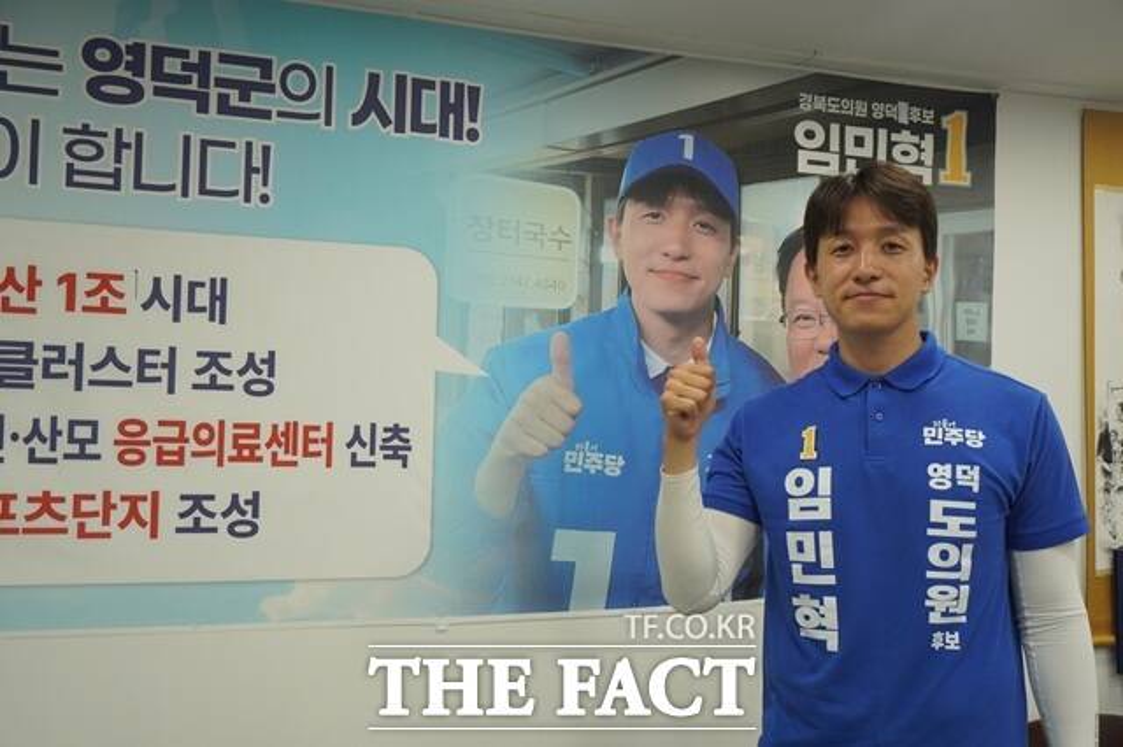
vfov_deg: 39.9
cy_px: 374
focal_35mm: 33
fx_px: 1029
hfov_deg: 57.2
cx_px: 562
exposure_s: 1/160
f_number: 4
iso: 400
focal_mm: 22
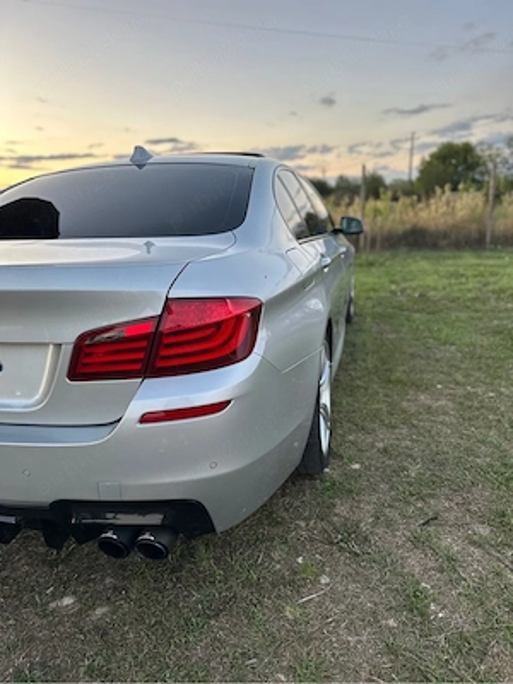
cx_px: 256
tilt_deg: -14.5
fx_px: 474
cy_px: 342
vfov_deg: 71.6
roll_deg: +1.8
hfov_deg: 56.8
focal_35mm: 24
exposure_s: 1/121
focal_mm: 6.86
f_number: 1.78
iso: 160
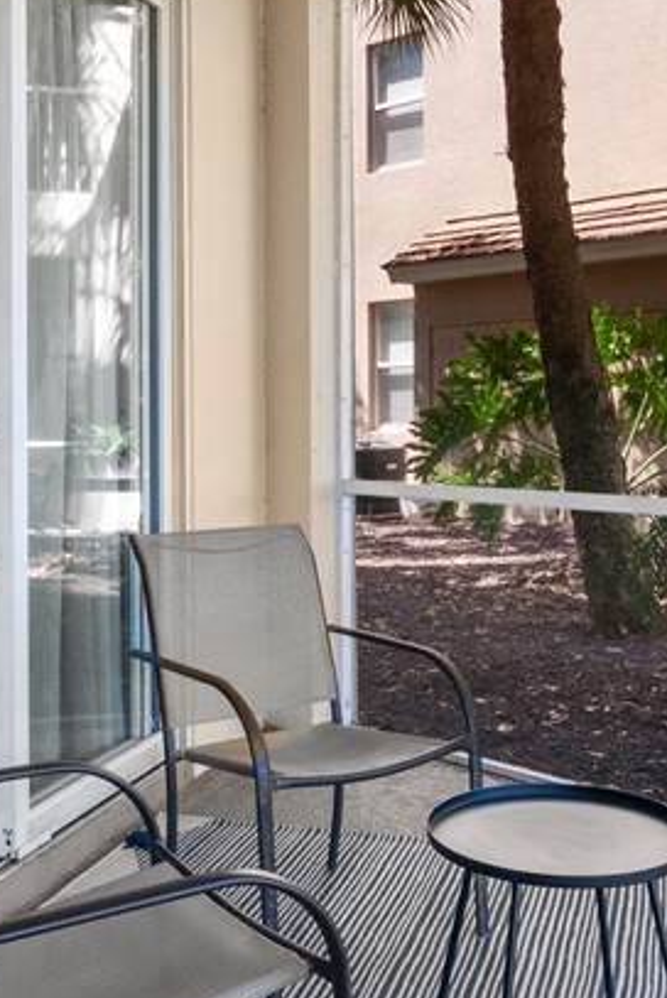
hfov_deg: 33.4
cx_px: 356
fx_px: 1110
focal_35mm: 40
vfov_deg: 48.2
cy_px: 419
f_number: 10
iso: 200
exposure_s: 1/6
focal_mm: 10
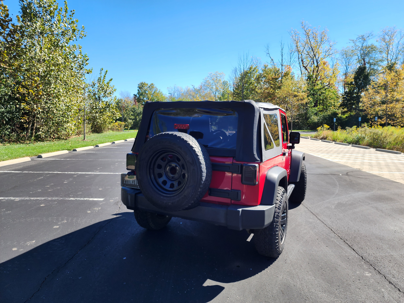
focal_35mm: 23
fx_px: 268
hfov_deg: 73.9
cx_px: 202
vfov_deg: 58.9
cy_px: 152
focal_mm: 6.4
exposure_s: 1/406
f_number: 1.8
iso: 12
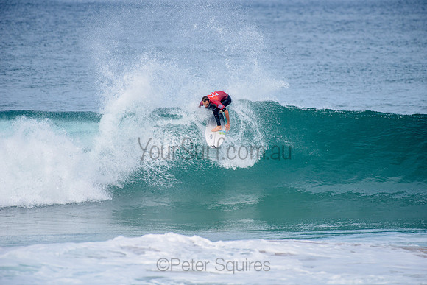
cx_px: 214
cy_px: 142
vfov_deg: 2.8
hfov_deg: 4.1
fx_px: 5932
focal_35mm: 500
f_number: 5.6
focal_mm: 500
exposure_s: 1/2000
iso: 250
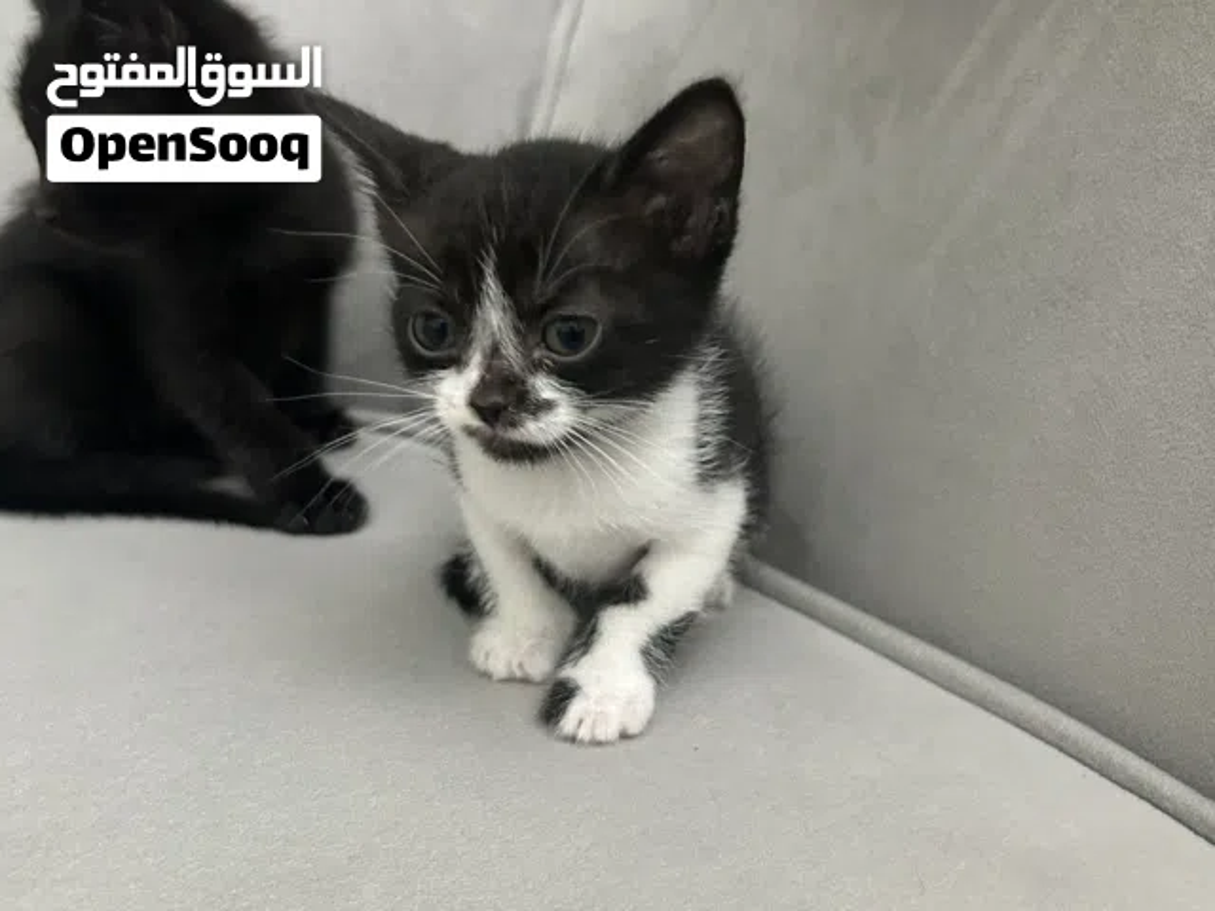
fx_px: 913
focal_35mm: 26
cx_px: 608
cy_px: 456
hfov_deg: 67.3
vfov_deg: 53.1
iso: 500
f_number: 1.5
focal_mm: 5.7
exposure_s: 1/50
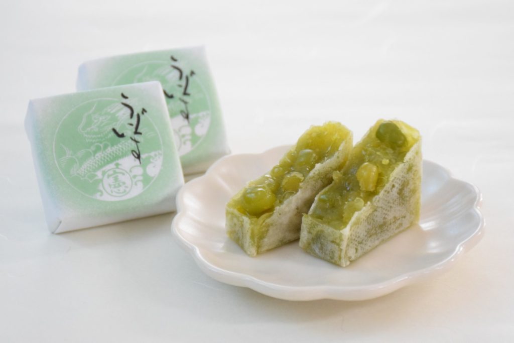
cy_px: 172
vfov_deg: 10.8
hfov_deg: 16.1
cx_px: 257
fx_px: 1821
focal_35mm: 128
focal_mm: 85
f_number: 5.3
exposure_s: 1/125
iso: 3200
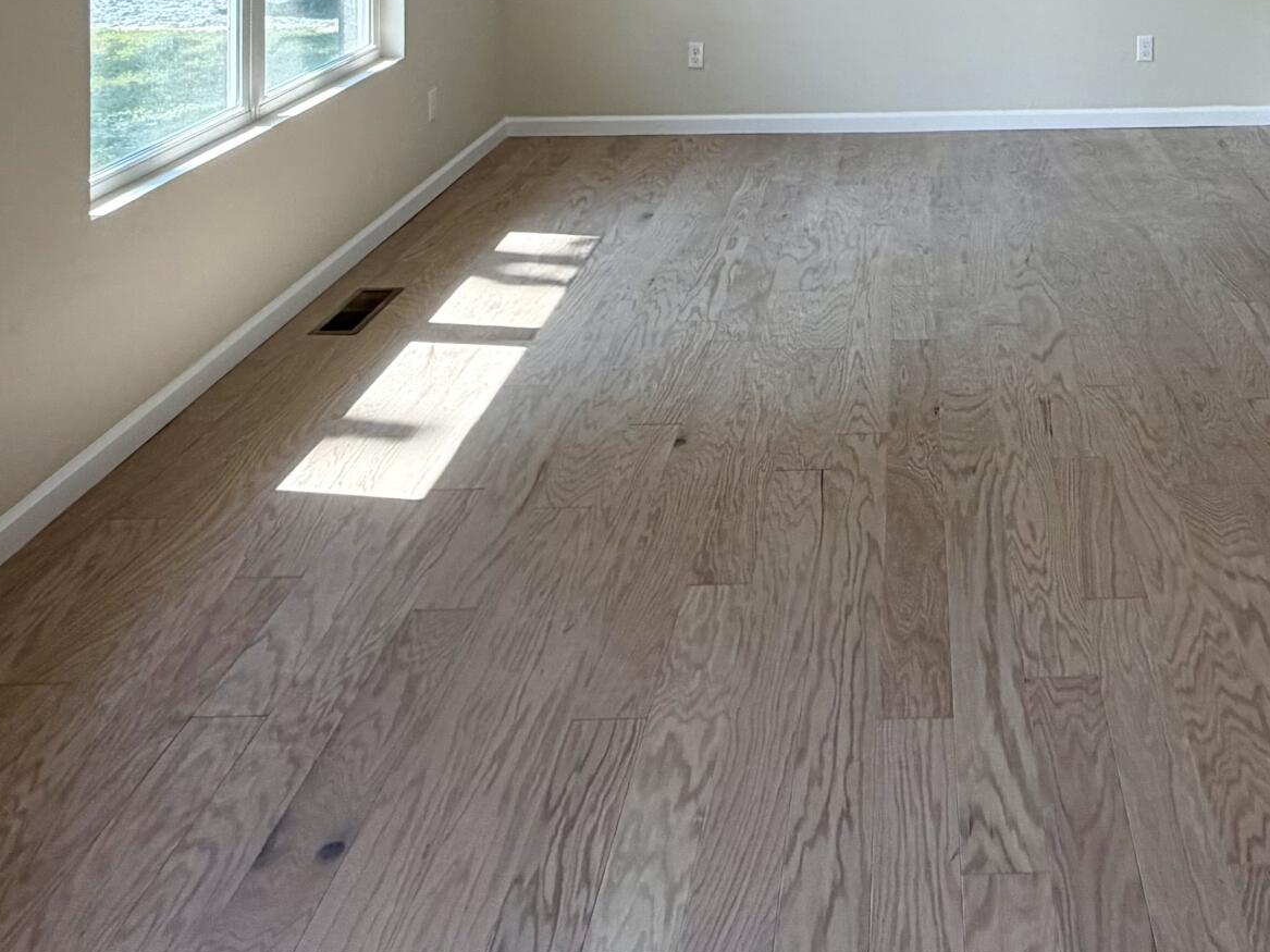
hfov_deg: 49.1
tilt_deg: +1.7
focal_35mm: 36
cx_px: 971
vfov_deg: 31.8
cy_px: -237
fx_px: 1321
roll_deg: +0.8
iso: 64
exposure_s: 1/121
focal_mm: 2.22
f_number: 2.2
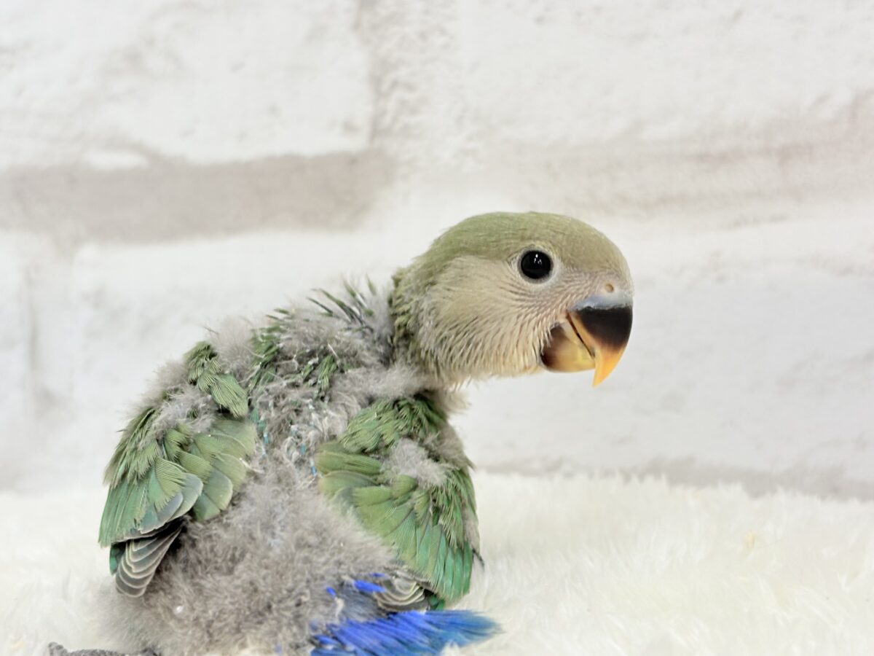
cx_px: 437
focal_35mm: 52
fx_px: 1313
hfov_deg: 36.8
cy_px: 328
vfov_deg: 28.0
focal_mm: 5.96
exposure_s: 1/50
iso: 40
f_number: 1.6
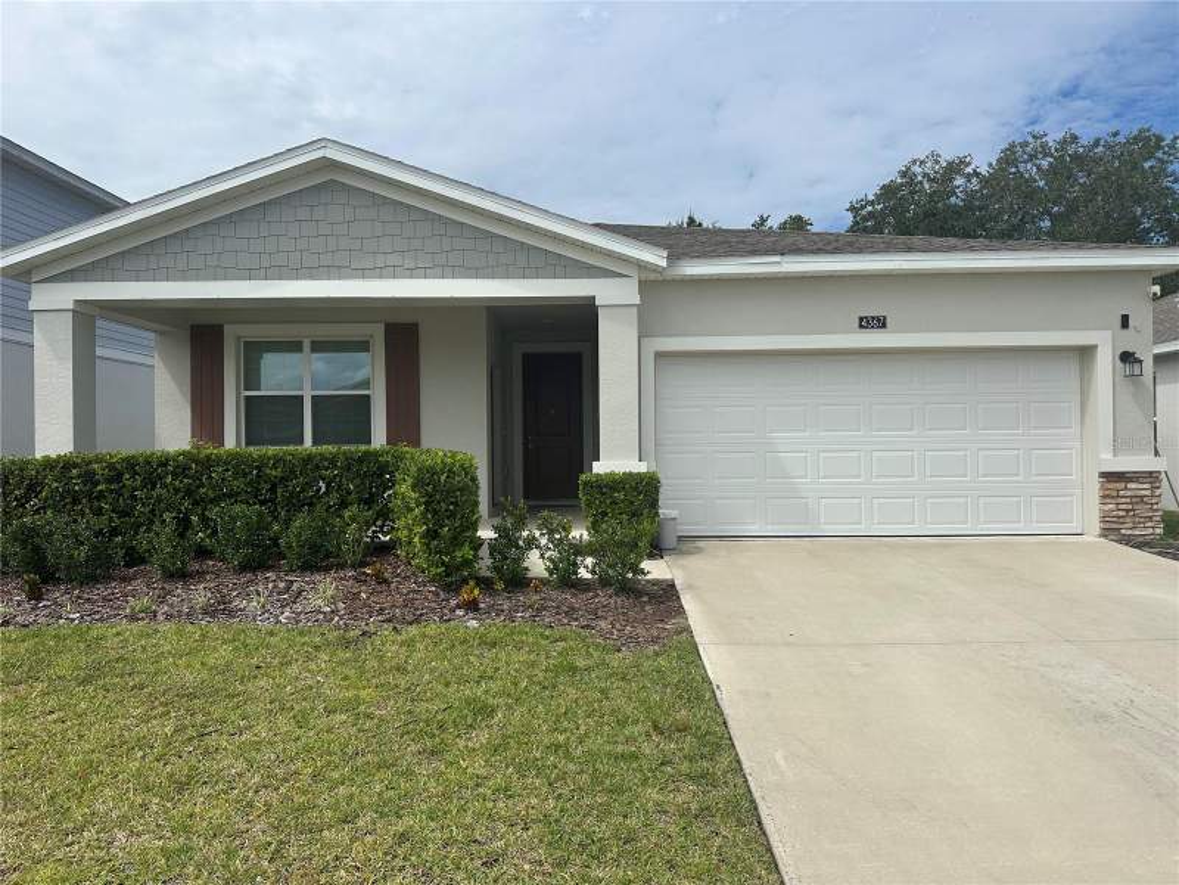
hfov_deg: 71.6
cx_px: 590
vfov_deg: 56.8
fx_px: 817
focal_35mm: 24
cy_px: 442
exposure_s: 1/7042
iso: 80
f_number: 1.78
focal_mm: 6.86
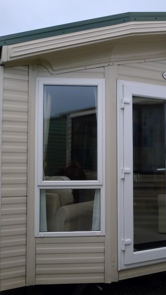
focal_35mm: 38
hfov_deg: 31.0
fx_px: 297
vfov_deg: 52.8
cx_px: 108
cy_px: 148
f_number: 2
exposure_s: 1/60
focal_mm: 5.1
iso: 100
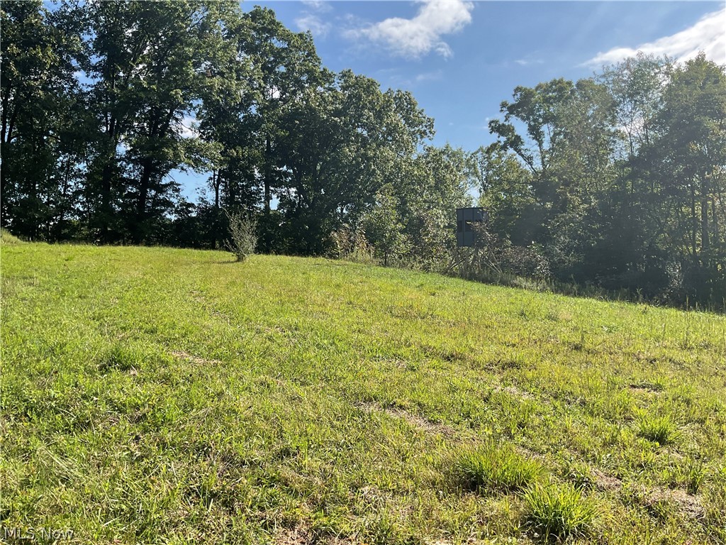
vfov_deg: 48.2
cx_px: 363
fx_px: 608
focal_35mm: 29
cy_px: 272
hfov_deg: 61.7
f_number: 1.8
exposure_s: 1/1342
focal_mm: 3
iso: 16
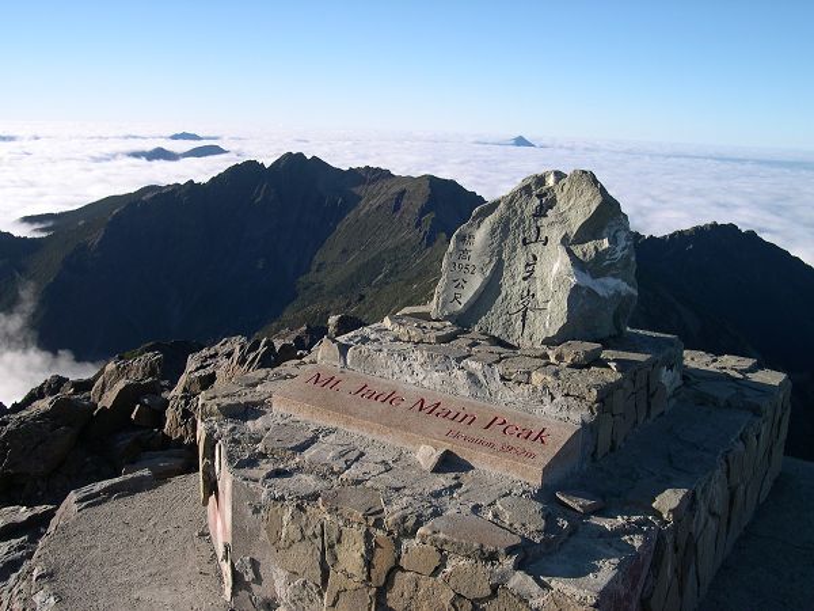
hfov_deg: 49.0
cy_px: 306
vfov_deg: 37.7
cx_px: 407
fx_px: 894
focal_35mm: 38
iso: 100
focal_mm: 8
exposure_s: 1/184
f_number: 7.6
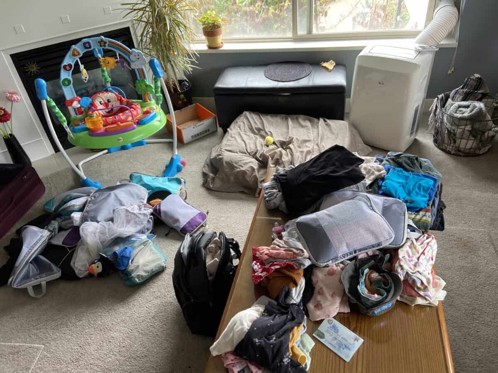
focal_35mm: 26
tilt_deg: -37.5
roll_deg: +5.6
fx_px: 374
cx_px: 249
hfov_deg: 67.3
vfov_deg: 53.1
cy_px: 186
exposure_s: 1/100
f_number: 1.8
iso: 125
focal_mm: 4.25
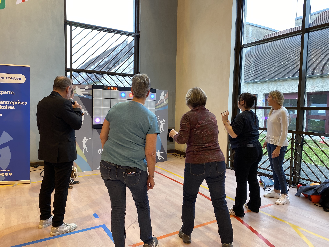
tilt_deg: -4.3
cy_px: 124
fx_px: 247
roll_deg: -1.5
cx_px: 164
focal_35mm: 26
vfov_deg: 53.1
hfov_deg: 67.3
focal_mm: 4.25
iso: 50
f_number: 1.8
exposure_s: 1/100
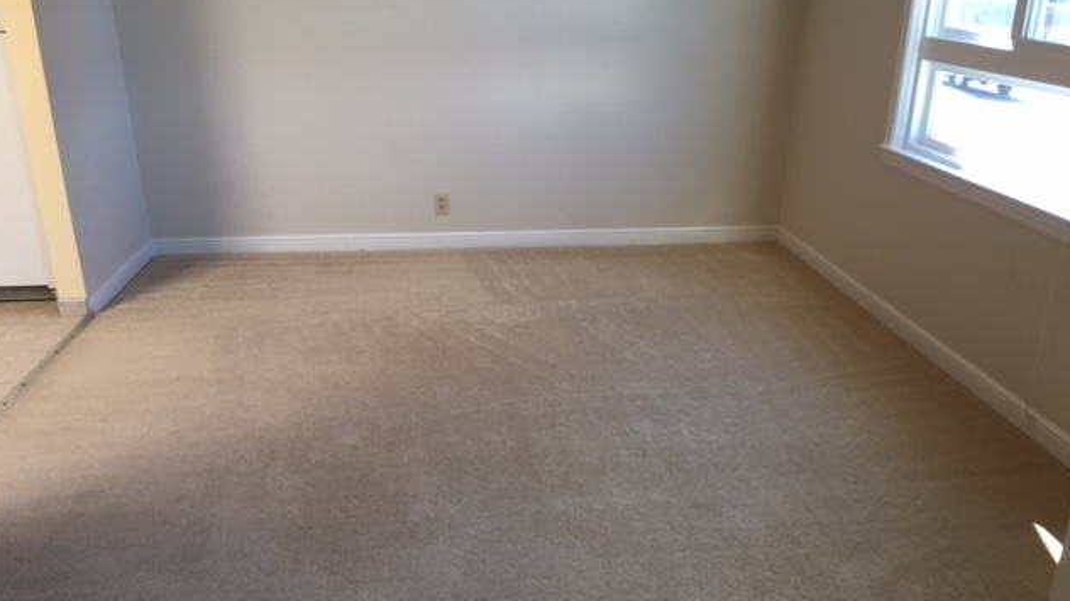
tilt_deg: -20.5
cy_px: 344
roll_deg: -0.4
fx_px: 908
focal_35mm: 32
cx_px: 532
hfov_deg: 61.0
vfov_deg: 36.6
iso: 25
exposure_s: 1/40
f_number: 2.2
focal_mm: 4.15
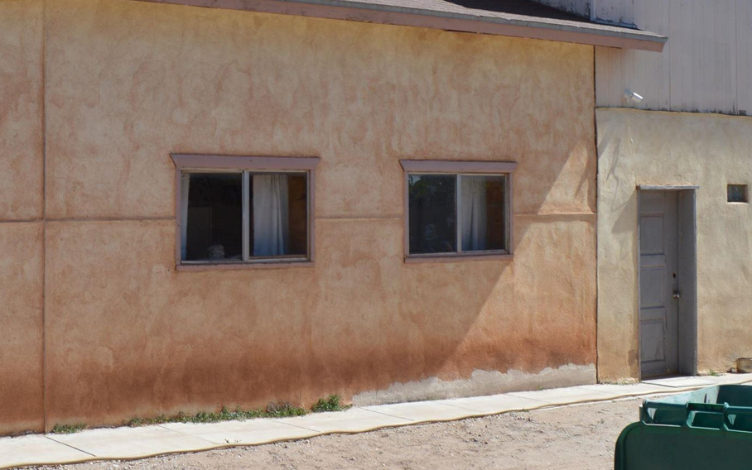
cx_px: 183
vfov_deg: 20.9
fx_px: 1271
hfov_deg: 32.3
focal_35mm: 62
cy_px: 171
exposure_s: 1/200
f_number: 7.1
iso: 100
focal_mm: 18
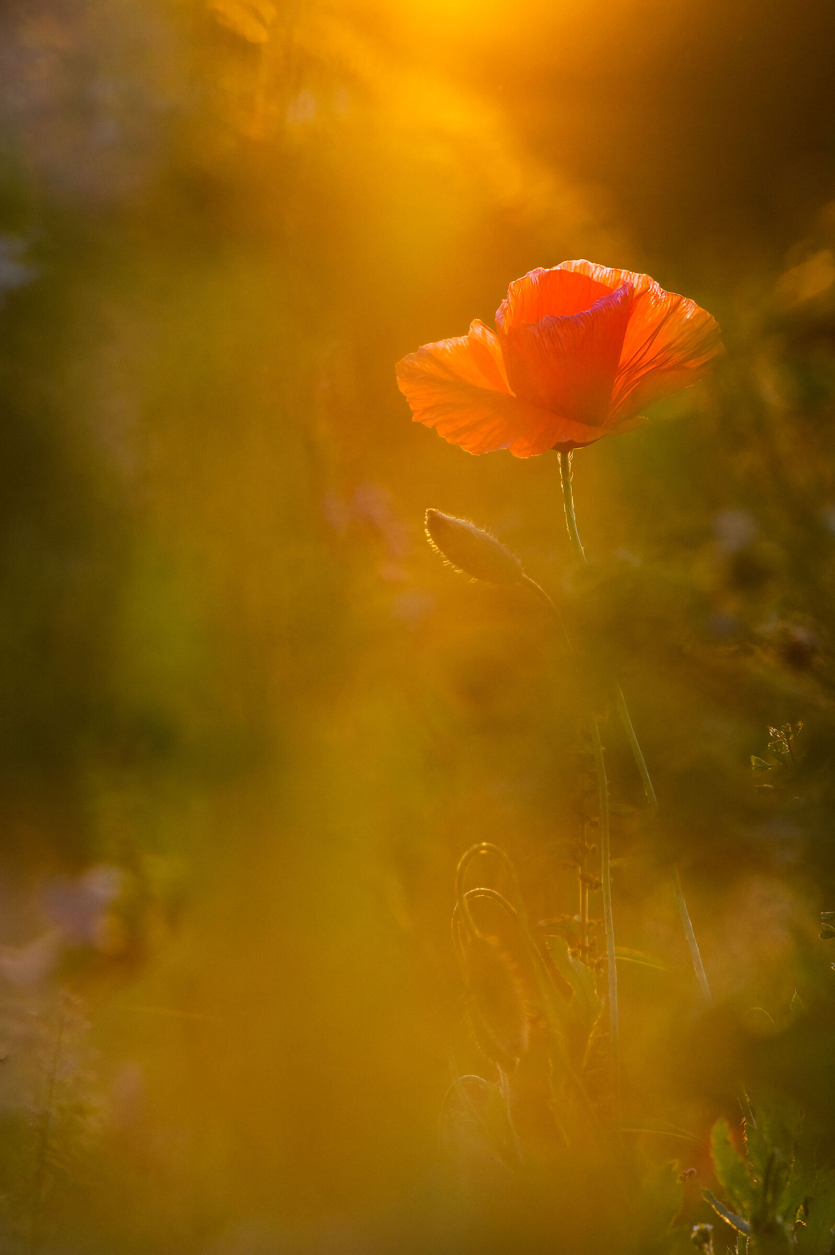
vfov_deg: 4.1
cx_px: 418
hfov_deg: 2.7
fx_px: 17417
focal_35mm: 500
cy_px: 628
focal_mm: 500
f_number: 13
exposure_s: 1/250
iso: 3200
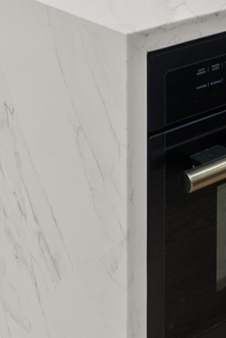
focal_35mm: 98
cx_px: 297
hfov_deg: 13.5
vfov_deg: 17.1
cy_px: -271
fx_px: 922
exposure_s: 1/8
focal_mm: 16
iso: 400
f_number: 8
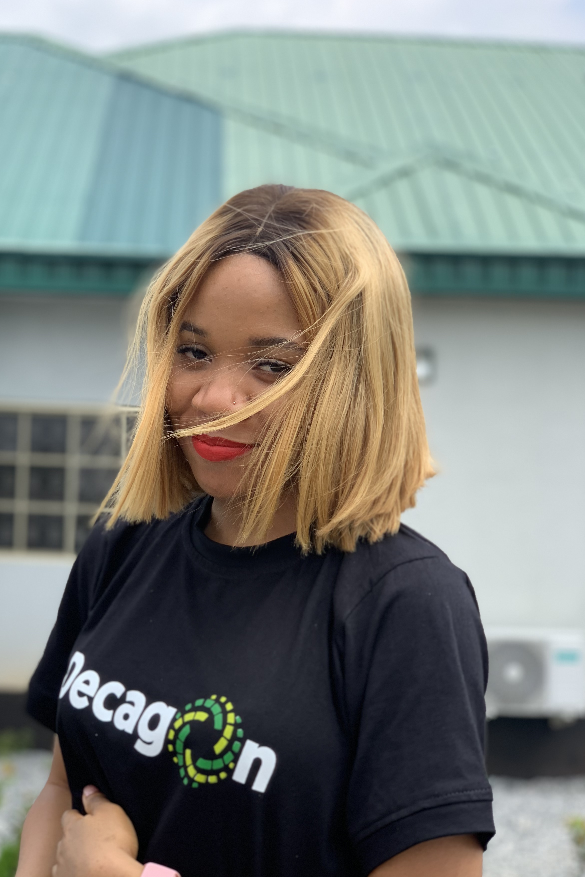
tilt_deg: +4.0
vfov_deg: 32.4
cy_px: 475
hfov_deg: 21.9
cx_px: 214
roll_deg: -1.5
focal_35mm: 62
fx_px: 1511
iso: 16
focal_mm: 6
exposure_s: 1/326
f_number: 2.4
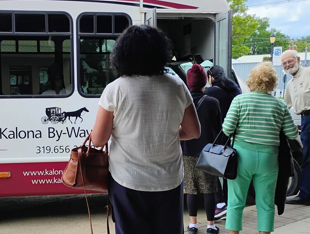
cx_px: 104
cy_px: 153
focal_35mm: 56
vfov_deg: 26.0
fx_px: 502
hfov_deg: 34.0
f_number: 1.8
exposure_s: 1/410
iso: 100
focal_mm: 4.26
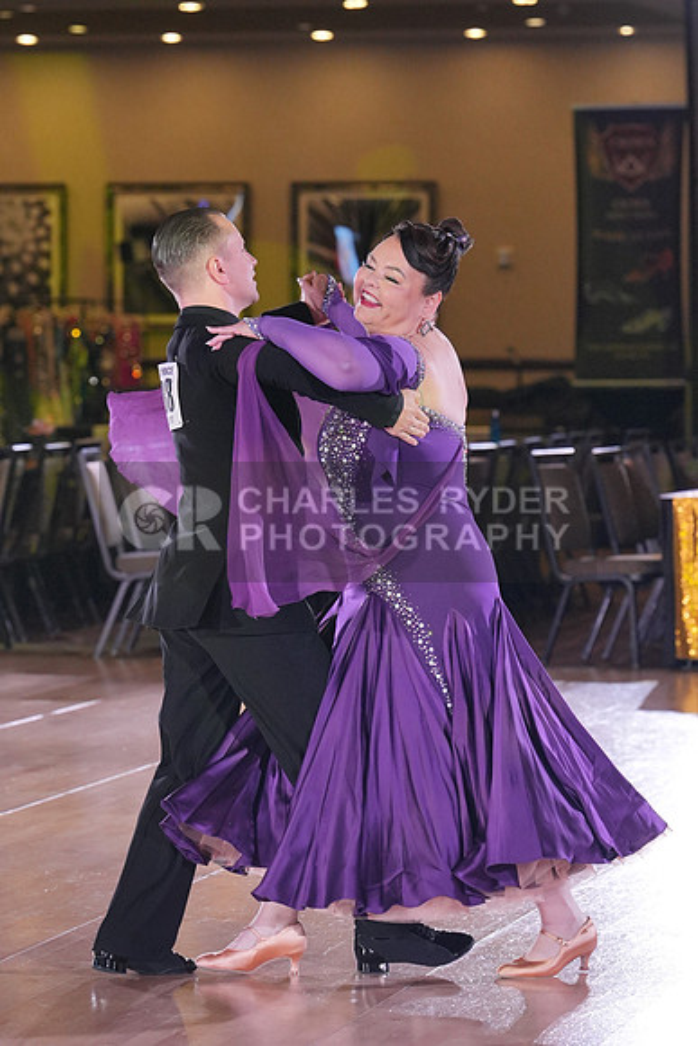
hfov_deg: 8.6
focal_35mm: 160
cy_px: 523
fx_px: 4650
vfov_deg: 12.8
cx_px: 349
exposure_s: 1/400
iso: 2000
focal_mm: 107
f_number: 4
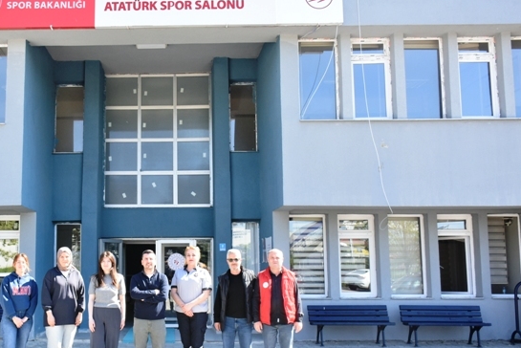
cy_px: 184
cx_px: 148
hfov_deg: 43.4
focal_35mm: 44
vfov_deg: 30.5
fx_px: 637
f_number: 8
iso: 560
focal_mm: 20
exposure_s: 1/500
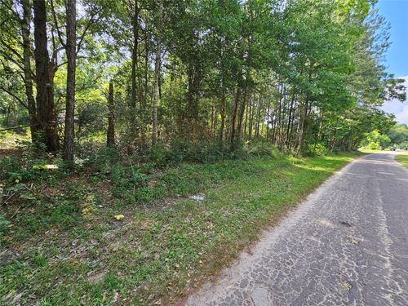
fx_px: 153
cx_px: 204
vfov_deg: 89.9
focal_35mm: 13
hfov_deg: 106.2
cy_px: 153
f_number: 2.2
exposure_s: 1/216
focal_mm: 2.2
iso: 80
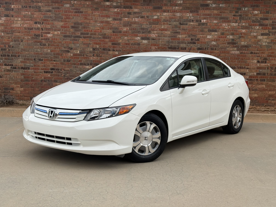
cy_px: 104
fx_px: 383
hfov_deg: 39.7
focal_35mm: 48
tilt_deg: -2.2
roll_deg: -1.5
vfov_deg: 30.3
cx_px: 138
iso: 80
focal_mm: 6.76
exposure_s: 1/1642
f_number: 1.78
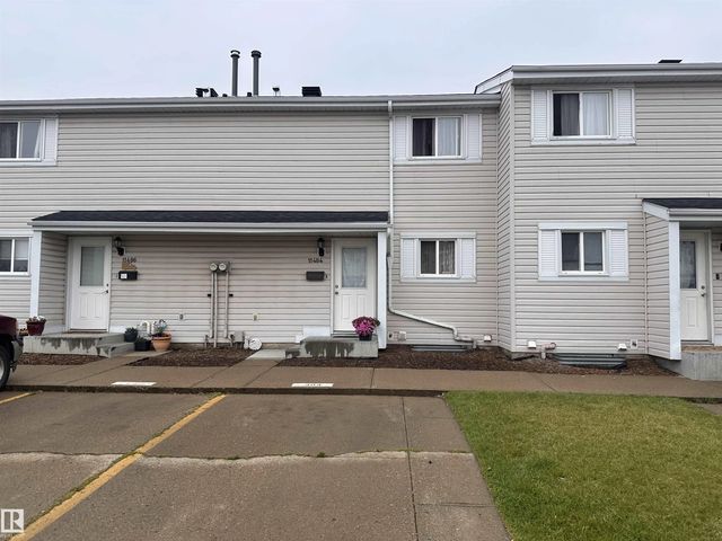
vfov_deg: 56.8
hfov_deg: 71.6
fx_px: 501
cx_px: 361
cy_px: 270
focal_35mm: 24
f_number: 1.78
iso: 80
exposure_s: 1/1198
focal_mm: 6.86
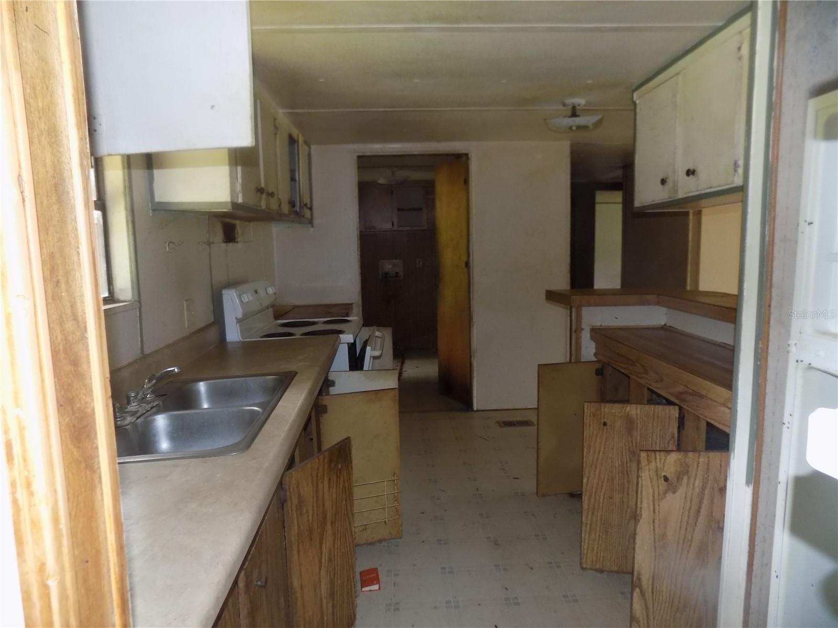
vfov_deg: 58.9
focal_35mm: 23
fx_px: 557
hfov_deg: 73.9
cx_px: 419
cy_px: 314
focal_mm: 4
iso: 200
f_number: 3.1
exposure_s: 1/30
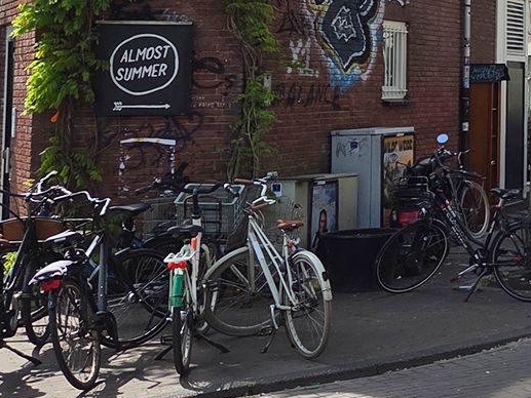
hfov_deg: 18.6
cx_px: 870
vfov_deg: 16.2
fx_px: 1366
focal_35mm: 89
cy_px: -27
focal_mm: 5.4
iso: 80
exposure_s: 1/4021
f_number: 1.8
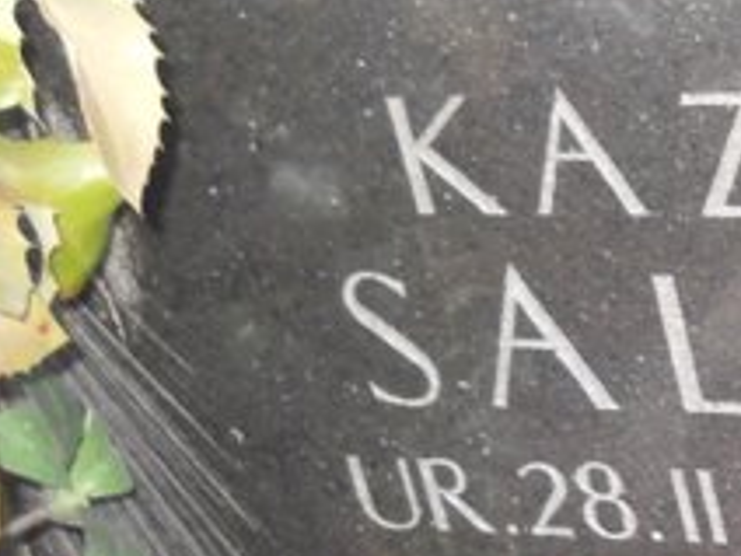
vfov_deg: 12.0
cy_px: 269
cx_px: 1059
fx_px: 2654
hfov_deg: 14.9
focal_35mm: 124
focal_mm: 6.72
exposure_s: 1/30
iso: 200
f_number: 3.1
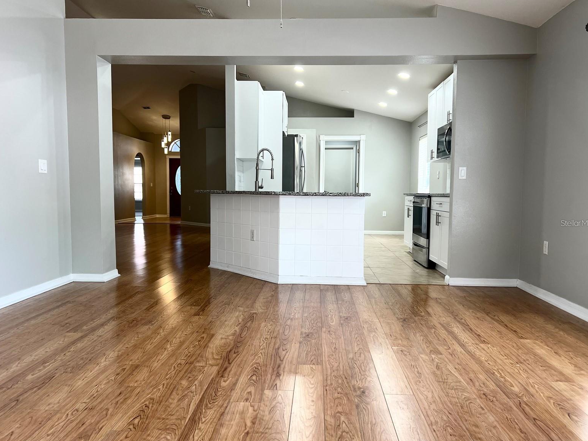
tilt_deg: -5.4
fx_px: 459
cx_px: 292
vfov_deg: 51.4
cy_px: 223
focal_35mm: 27
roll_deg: +0.0
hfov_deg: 65.3
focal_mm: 5.7
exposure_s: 1/120
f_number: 1.5
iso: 80
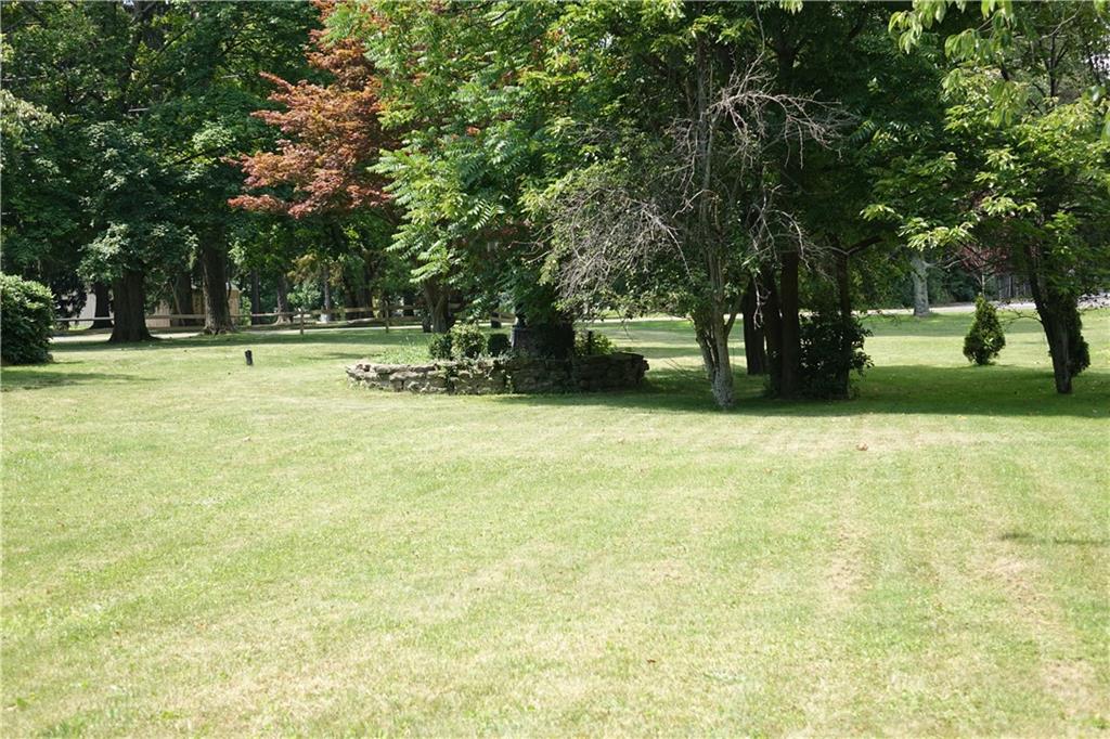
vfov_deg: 23.8
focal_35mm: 57
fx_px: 1757
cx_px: 555
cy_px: 370
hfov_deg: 35.1
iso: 100
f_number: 2.8
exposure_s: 1/400
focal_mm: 21.05
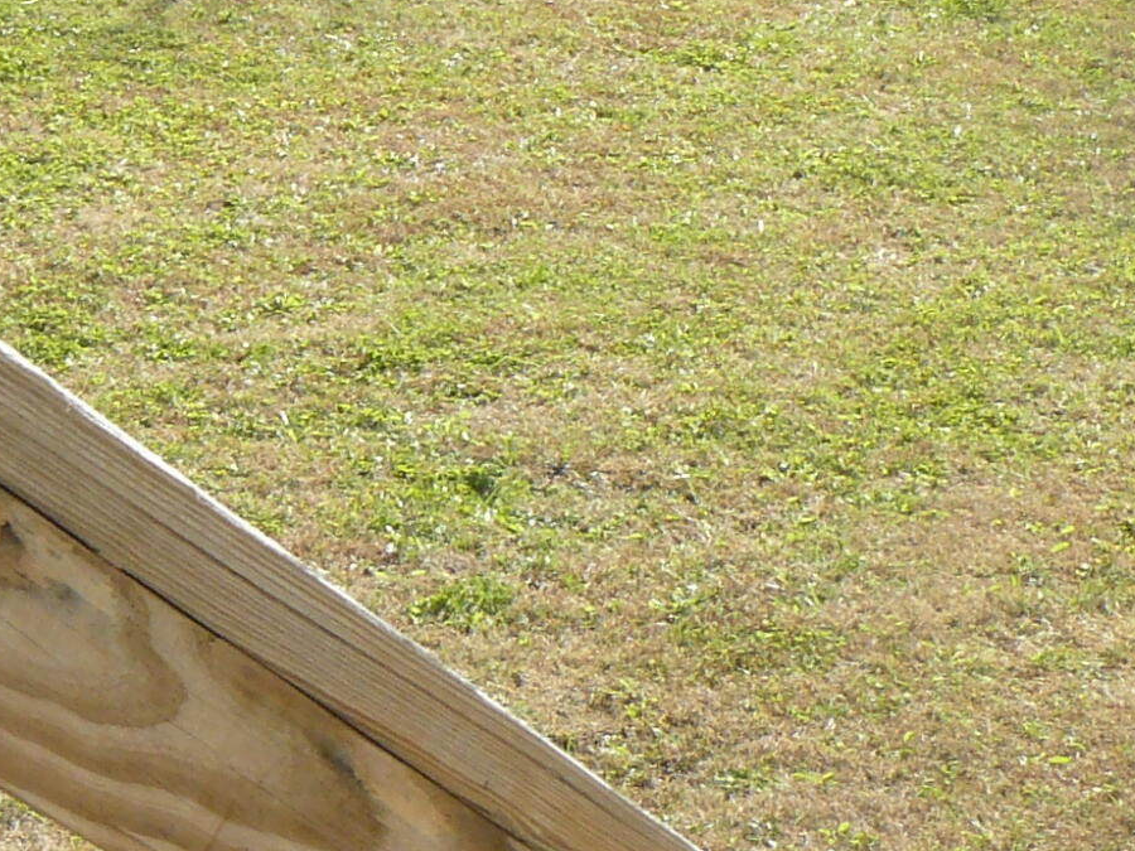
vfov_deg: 12.1
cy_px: -161
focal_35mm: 120
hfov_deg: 16.3
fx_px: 3935
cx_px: 184
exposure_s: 1/200
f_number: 5
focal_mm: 6
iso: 100
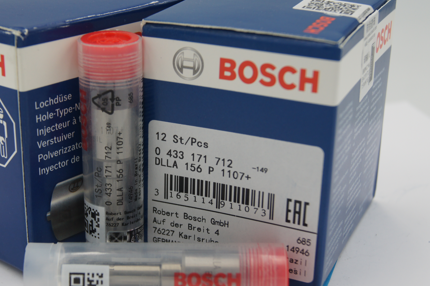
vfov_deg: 19.5
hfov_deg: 28.8
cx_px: 148
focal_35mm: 70
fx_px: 832
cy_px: 150
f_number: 5.6
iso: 200
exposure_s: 1/160
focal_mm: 35
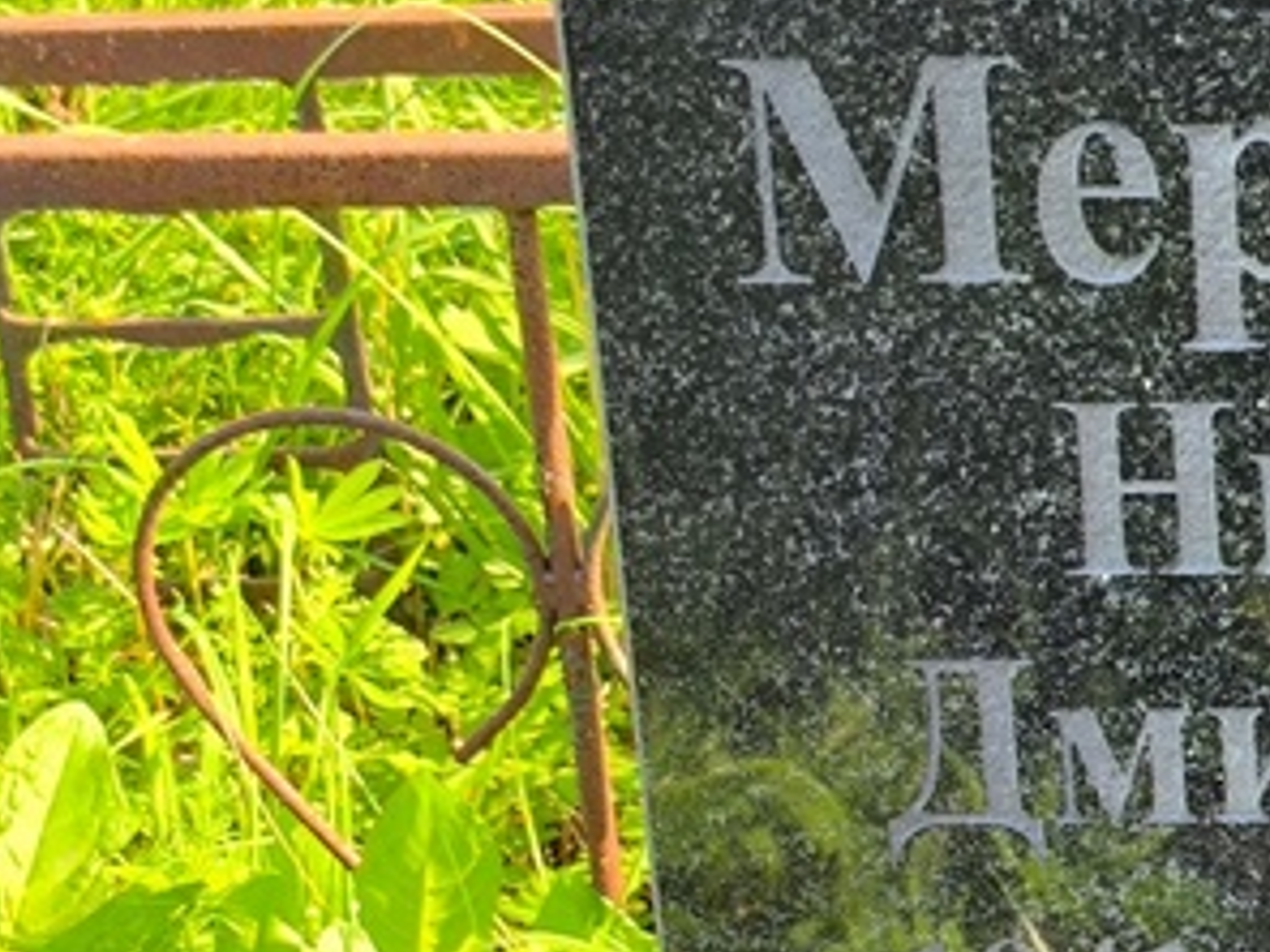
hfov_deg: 14.1
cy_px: 883
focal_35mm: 135
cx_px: 1628
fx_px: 4953
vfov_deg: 10.9
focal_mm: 4.71
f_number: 1.7
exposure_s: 1/123
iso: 50
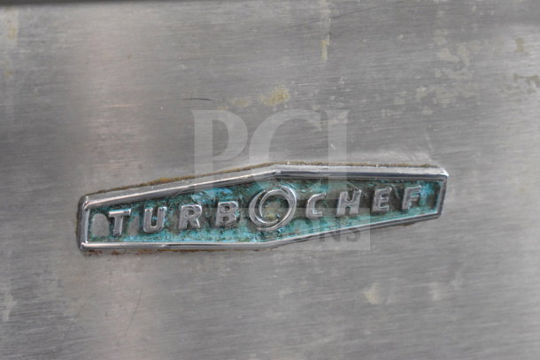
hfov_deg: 24.6
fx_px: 1238
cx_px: 270
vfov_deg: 16.6
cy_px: 180
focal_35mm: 82
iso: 11400
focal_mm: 55
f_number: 5.6
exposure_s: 1/100
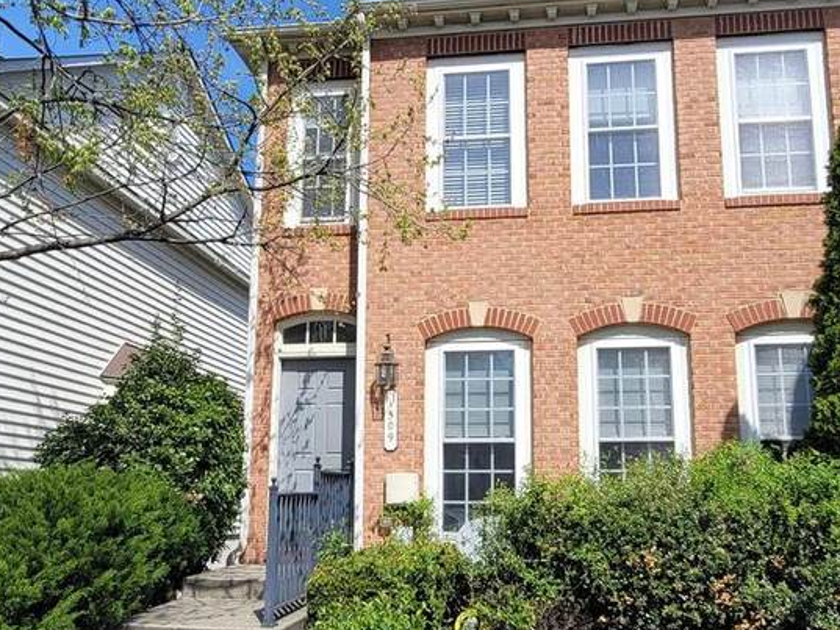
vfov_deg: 45.4
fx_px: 752
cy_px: 350
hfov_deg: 58.2
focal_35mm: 31
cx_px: 458
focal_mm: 2.2
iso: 64
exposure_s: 1/1709
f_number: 2.2
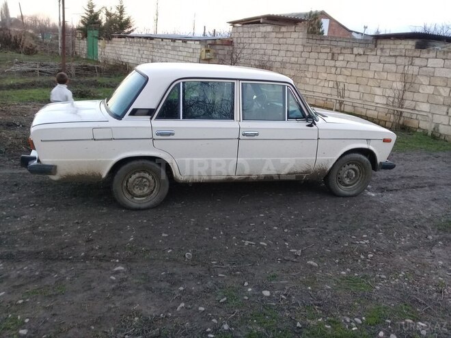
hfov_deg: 58.4
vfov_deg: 45.4
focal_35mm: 31
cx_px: 226
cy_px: 169
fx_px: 404
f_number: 2.2
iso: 50
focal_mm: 3.3
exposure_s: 1/33
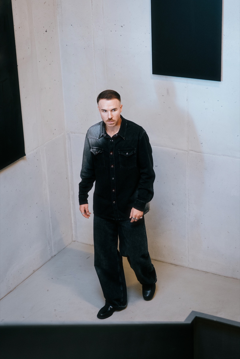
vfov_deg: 33.4
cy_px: 180
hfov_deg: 22.6
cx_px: 120
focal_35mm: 60
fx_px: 600
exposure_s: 1/250
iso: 1250
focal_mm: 60
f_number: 2
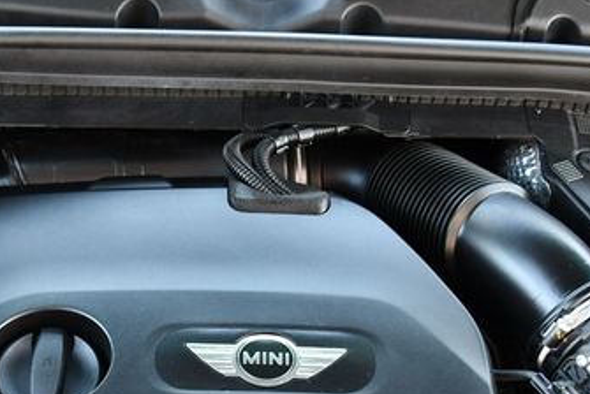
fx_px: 1378
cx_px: 208
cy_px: 343
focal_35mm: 84
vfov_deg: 16.1
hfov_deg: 24.1
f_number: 3.8
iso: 1100
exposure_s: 1/125
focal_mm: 22
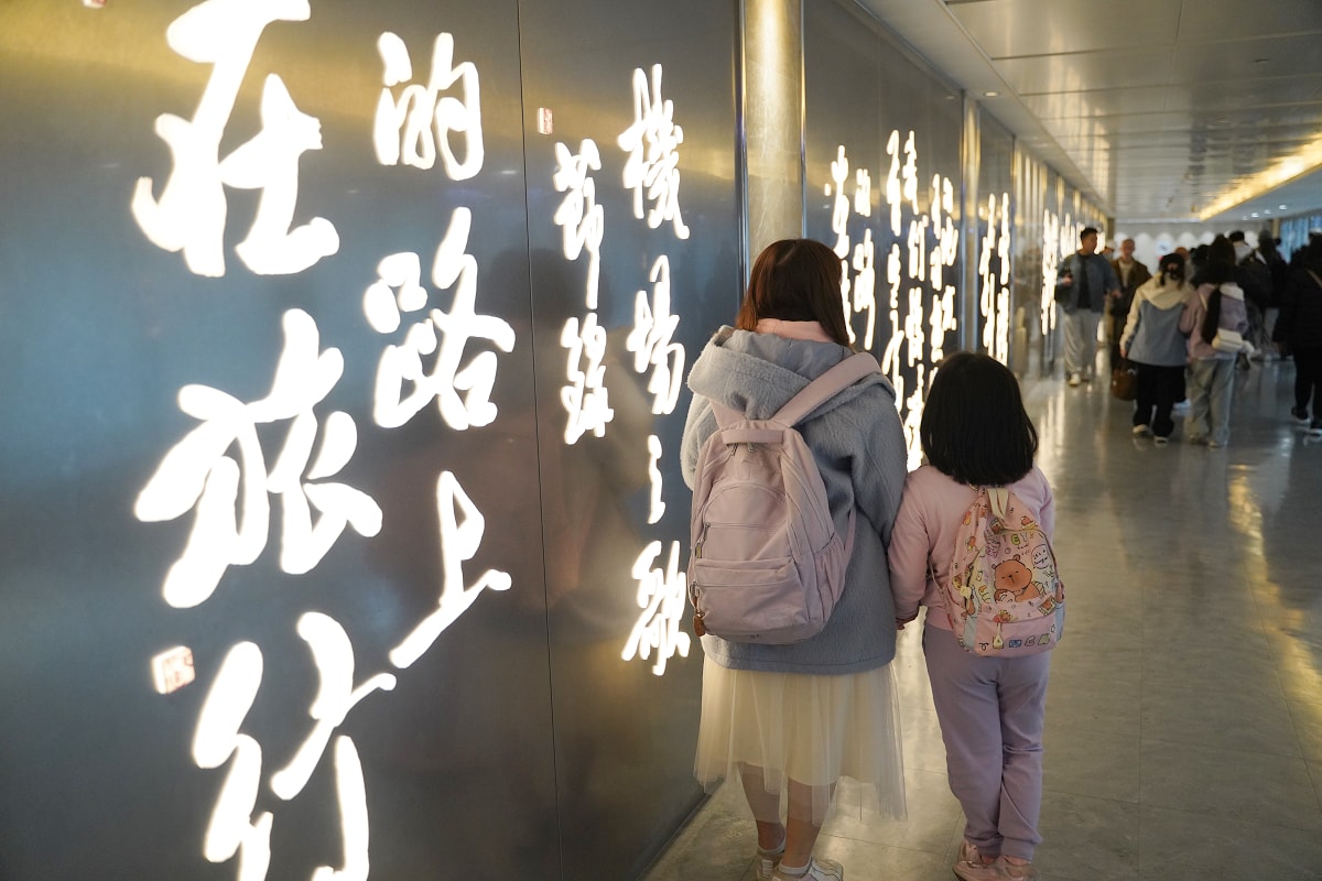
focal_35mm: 28
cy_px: 440
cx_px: 661
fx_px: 1028
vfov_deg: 46.4
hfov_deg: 65.5
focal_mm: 28
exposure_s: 1/160
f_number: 2.8
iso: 2000
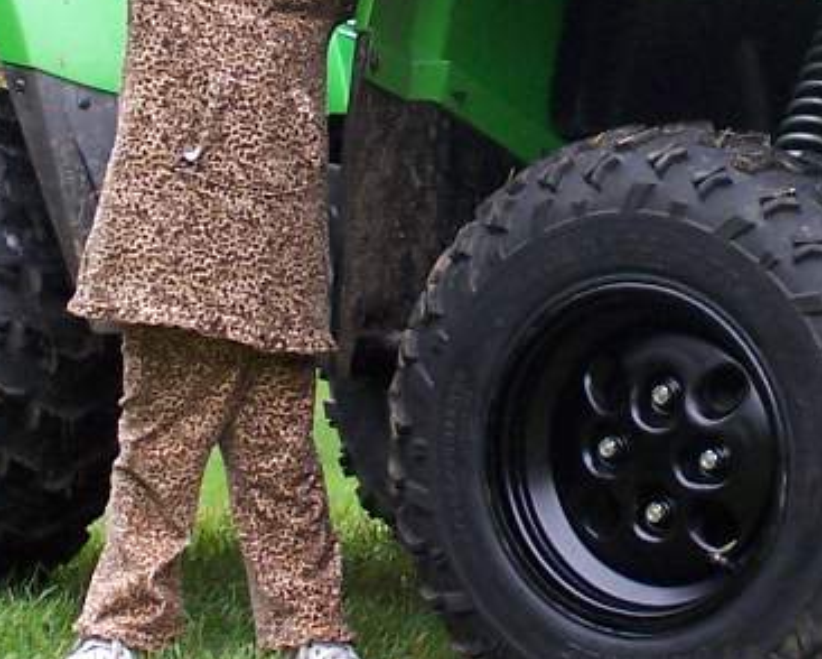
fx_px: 5355
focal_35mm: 220
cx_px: 670
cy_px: 9
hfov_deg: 8.8
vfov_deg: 7.0
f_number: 3.2
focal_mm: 11.5
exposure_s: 1/90
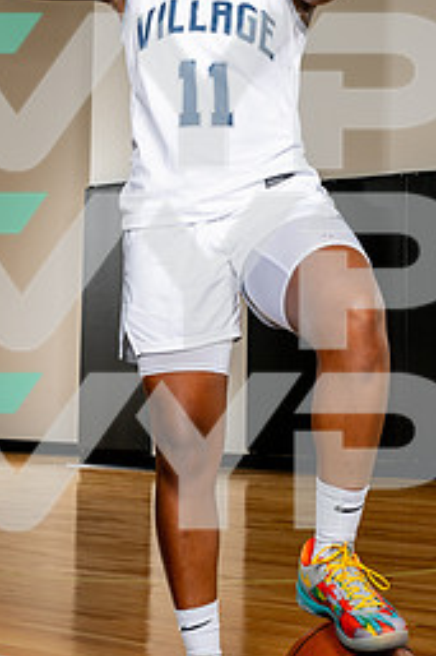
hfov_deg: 19.4
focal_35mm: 70
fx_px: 1273
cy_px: 273
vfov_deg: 28.8
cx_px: 270
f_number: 8
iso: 250
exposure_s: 1/500
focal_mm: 40
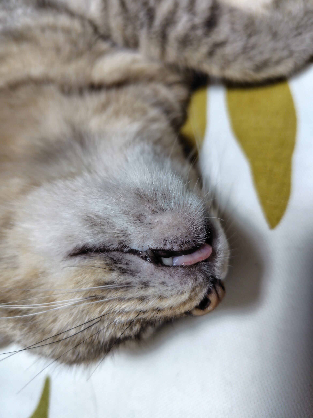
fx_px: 277
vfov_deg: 73.9
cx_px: 156
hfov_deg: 58.9
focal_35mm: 23
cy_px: 209
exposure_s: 1/50
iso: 204
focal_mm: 5.6
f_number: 1.9
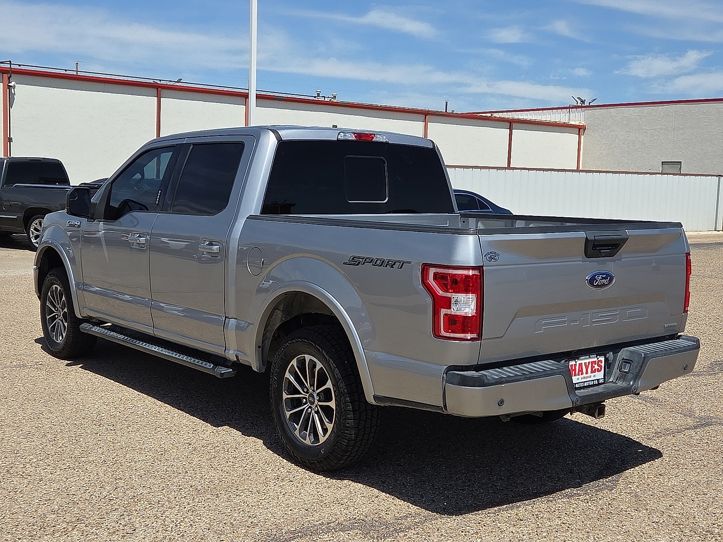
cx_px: 362
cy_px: 271
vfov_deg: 32.9
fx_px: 919
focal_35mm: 44
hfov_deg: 42.9
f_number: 1.8
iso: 78
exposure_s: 1/10000
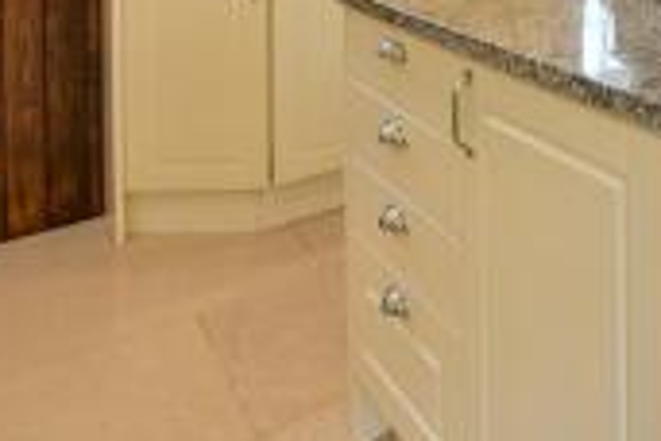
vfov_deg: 27.9
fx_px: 716
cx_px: 866
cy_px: -141
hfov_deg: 34.4
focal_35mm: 39
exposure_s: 1/15
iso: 160
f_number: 7.1
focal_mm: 14
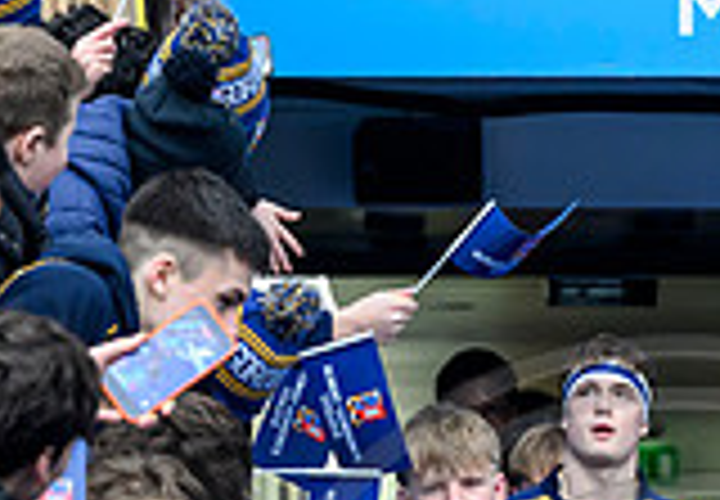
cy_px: 901
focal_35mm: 522
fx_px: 10571
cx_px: 458
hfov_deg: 3.9
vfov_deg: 2.7
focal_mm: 125
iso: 2500
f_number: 4.5
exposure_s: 1/800
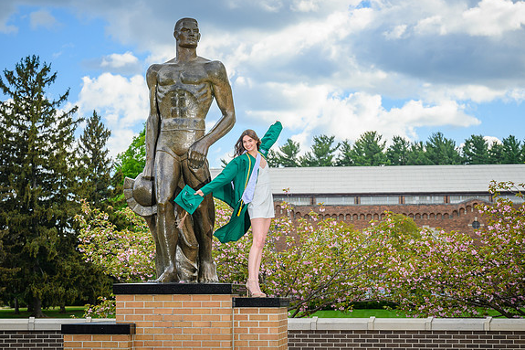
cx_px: 245
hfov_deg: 21.9
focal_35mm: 93
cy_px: 159
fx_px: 1356
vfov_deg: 14.7
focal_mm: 84
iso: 100
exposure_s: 1/200
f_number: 7.1
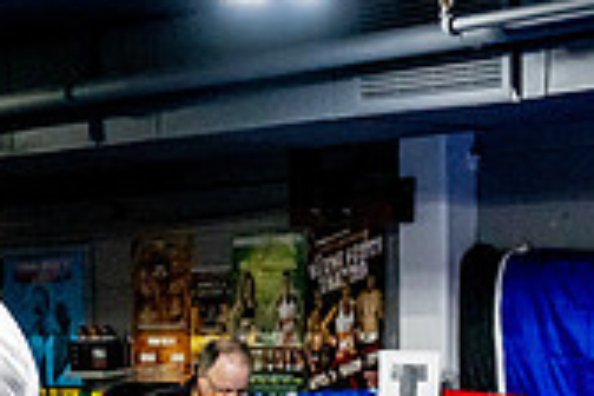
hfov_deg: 15.2
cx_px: 407
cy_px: 663
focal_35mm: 135
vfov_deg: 9.7
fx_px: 2227
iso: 5000
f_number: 2.8
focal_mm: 26
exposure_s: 1/800
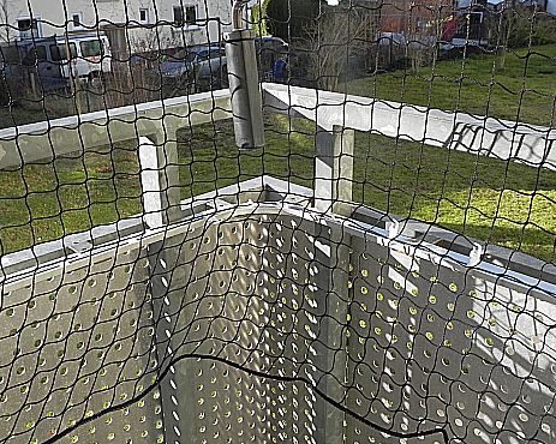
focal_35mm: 39
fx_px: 641
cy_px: 224
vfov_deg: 38.2
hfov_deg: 46.8
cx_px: 289
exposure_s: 1/230
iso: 160
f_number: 5
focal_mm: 6.6
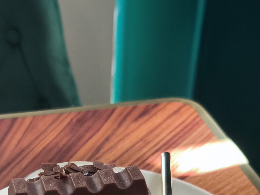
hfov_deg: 26.4
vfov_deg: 18.7
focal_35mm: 73
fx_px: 548
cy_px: 252
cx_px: 73
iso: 1600
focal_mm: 6.57
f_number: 1.6
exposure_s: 1/300
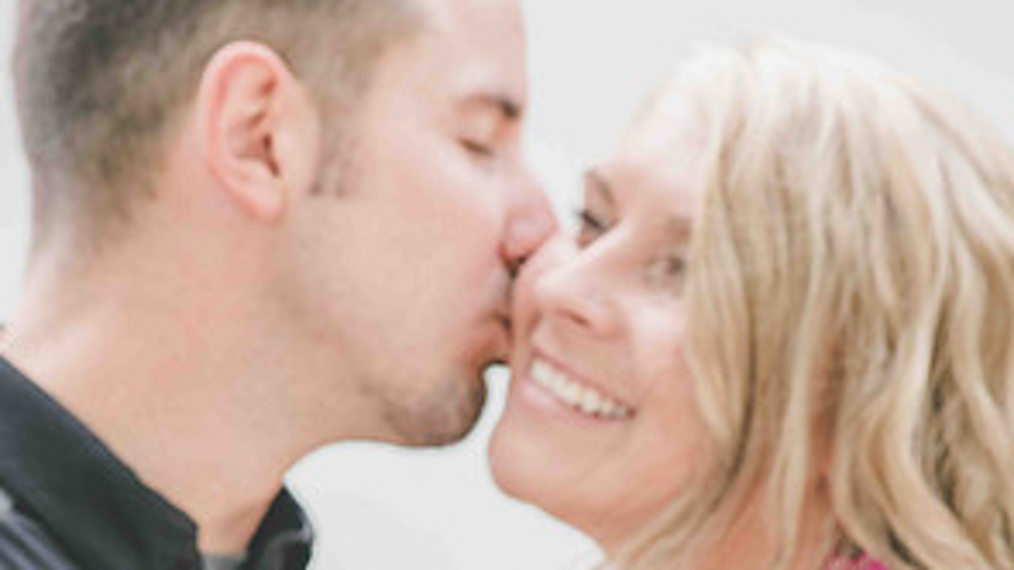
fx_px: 6669
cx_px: 509
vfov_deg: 4.9
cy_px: 652
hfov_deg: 8.7
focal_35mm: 248
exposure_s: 1/320
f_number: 8
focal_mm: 155
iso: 500
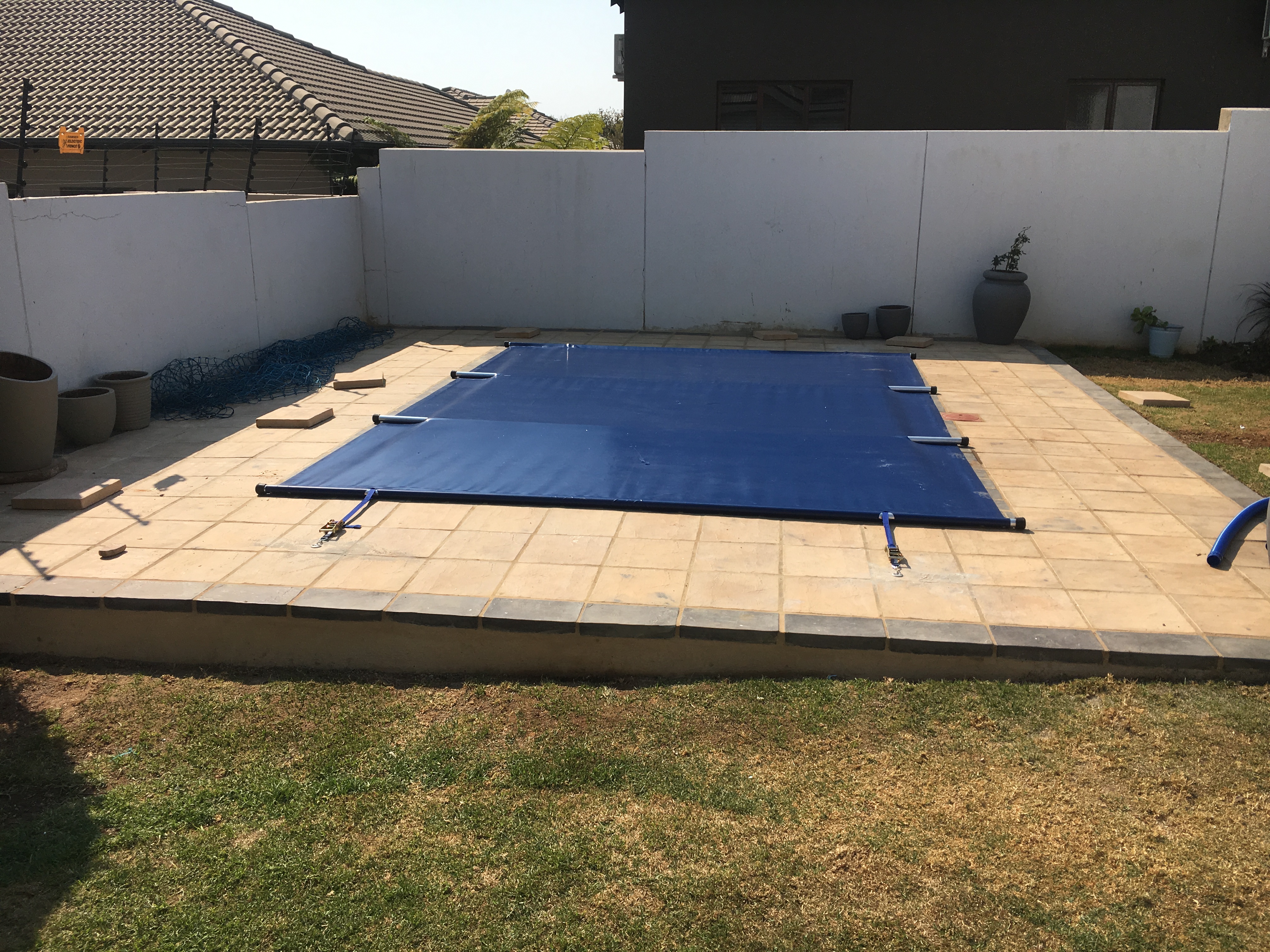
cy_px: 476
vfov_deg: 48.2
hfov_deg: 61.7
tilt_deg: -16.7
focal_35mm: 29
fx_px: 1064
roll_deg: +0.5
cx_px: 635
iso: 25
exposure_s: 1/2024
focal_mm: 4.15
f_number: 2.2
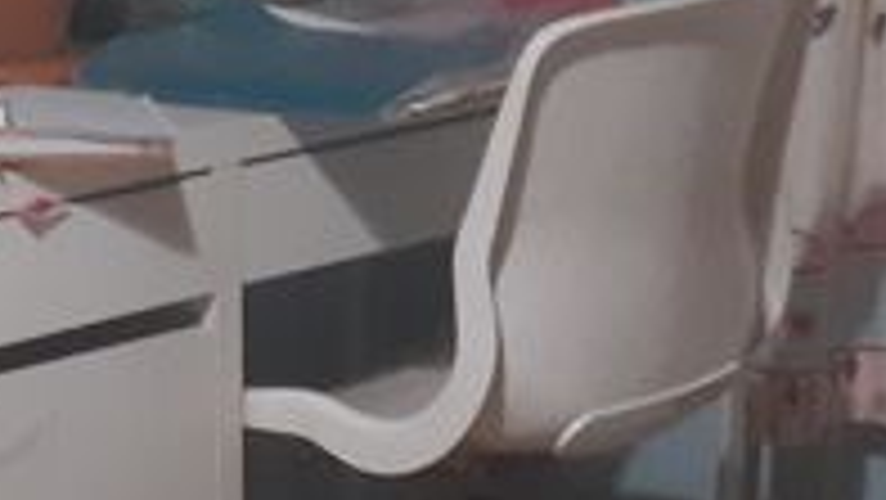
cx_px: 126
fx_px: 3384
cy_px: 1306
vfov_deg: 7.7
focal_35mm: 144
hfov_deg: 14.8
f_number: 1.7
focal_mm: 3.92
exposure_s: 1/25
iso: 250
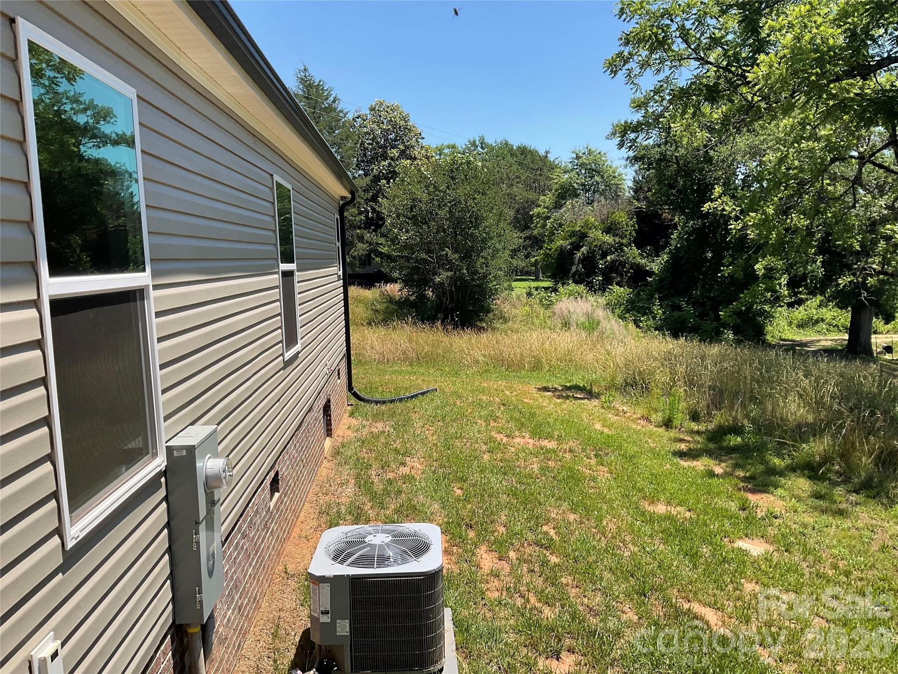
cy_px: 337
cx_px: 449
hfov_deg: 61.7
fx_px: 752
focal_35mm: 29
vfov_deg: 48.2
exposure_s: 1/1168
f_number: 1.8
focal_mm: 3
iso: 16
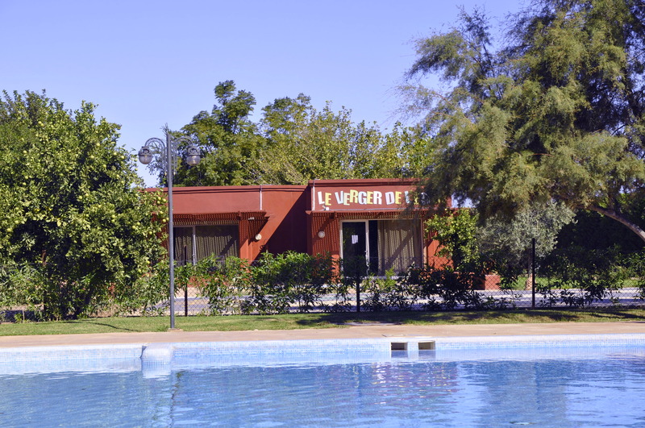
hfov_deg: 26.0
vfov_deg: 17.4
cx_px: 322
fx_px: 1396
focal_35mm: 78
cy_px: 214
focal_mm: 52
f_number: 8
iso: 250
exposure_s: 1/500
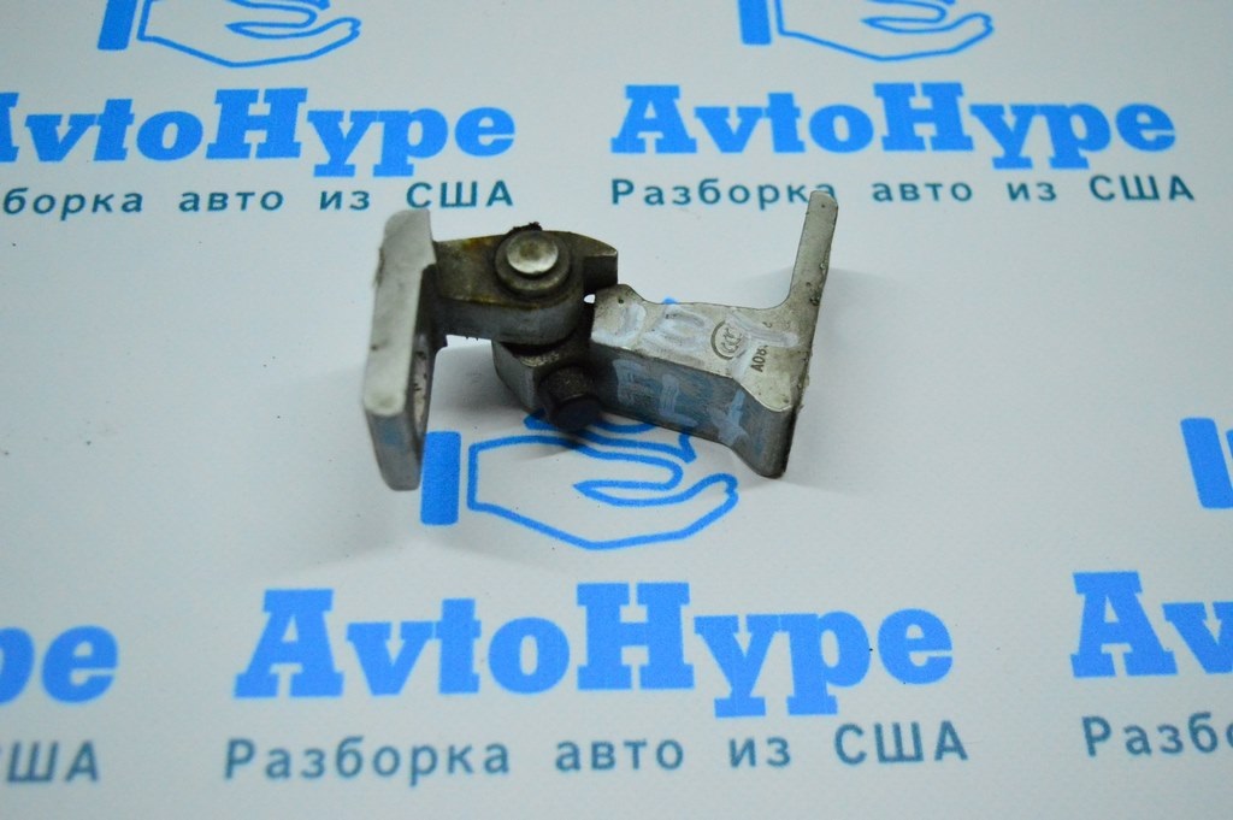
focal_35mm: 45
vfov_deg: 29.8
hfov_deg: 43.6
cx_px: 616
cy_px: 410
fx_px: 1540
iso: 6400
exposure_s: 1/1250
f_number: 4.2
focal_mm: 30
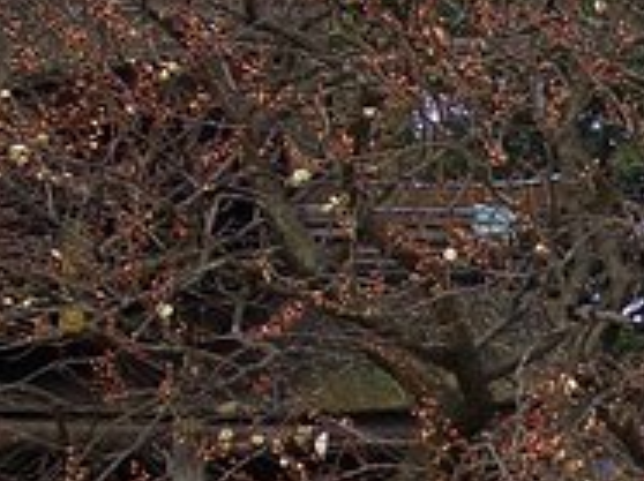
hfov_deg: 11.3
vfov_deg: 8.6
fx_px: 3177
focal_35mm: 171
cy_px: 460
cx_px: 824
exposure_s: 1/200
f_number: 3.5
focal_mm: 10.2
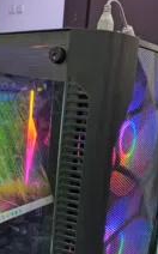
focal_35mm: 46
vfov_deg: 42.3
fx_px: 318
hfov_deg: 27.0
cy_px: 187
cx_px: 17
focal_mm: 4.09
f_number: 1.6
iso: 1435
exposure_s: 1/33.3
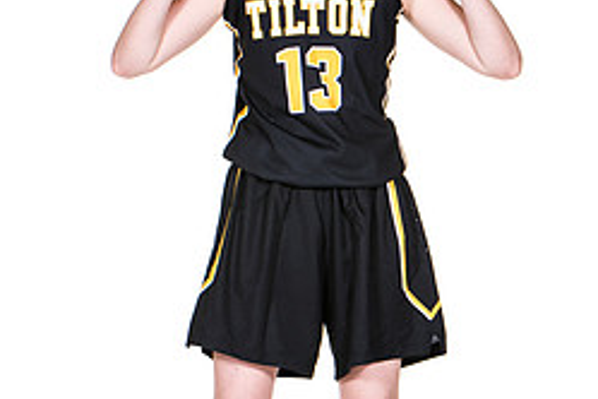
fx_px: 4136
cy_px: 190
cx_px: 264
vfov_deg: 5.5
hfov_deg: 8.3
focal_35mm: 249
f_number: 6.3
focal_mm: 92
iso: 200
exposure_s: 1/160
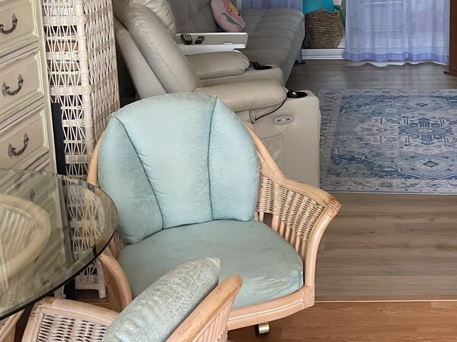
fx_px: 831
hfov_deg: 30.2
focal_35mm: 63
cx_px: 348
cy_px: 72
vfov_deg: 23.0
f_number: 1.8
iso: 80
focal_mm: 3
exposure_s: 1/60
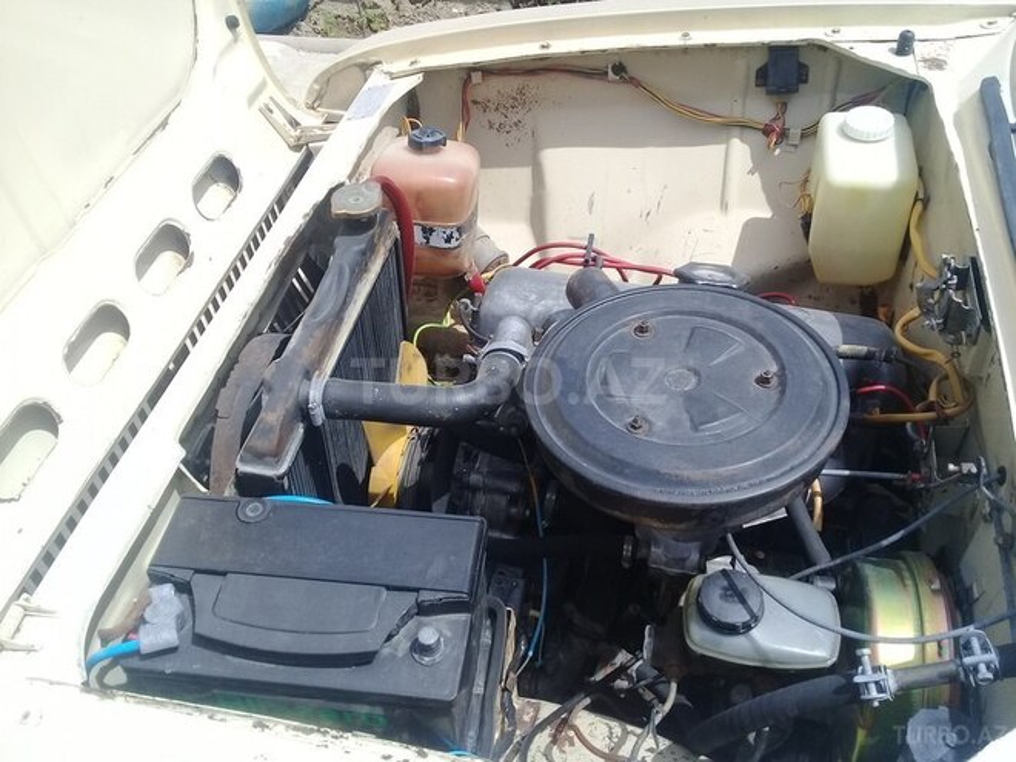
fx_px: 910
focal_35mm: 31
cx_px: 508
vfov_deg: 45.4
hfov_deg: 58.4
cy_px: 381
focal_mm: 3.3
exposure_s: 1/994
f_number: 2.2
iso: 50
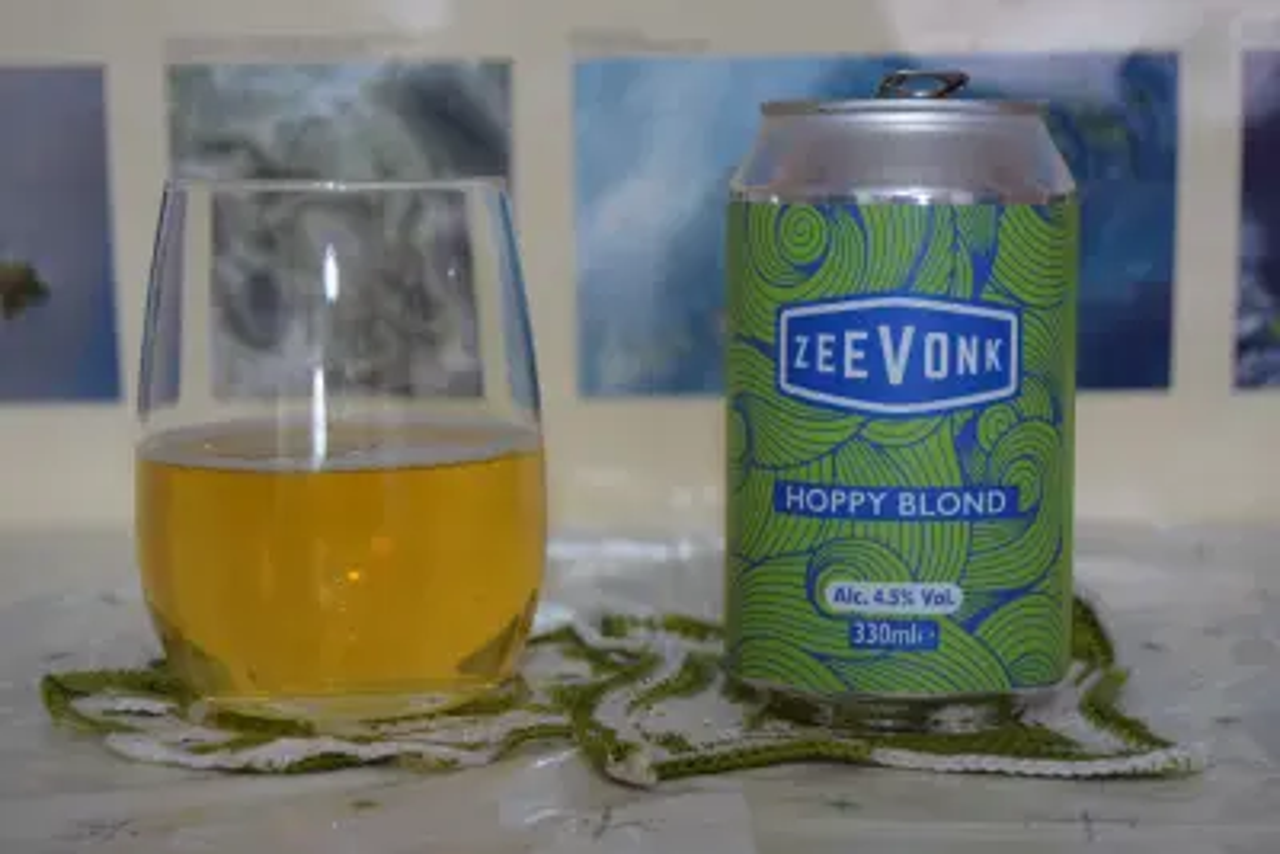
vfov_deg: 16.6
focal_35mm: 82
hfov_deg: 24.6
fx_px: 2934
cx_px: 640
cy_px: 427
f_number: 5.6
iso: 800
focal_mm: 55
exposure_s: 1/60
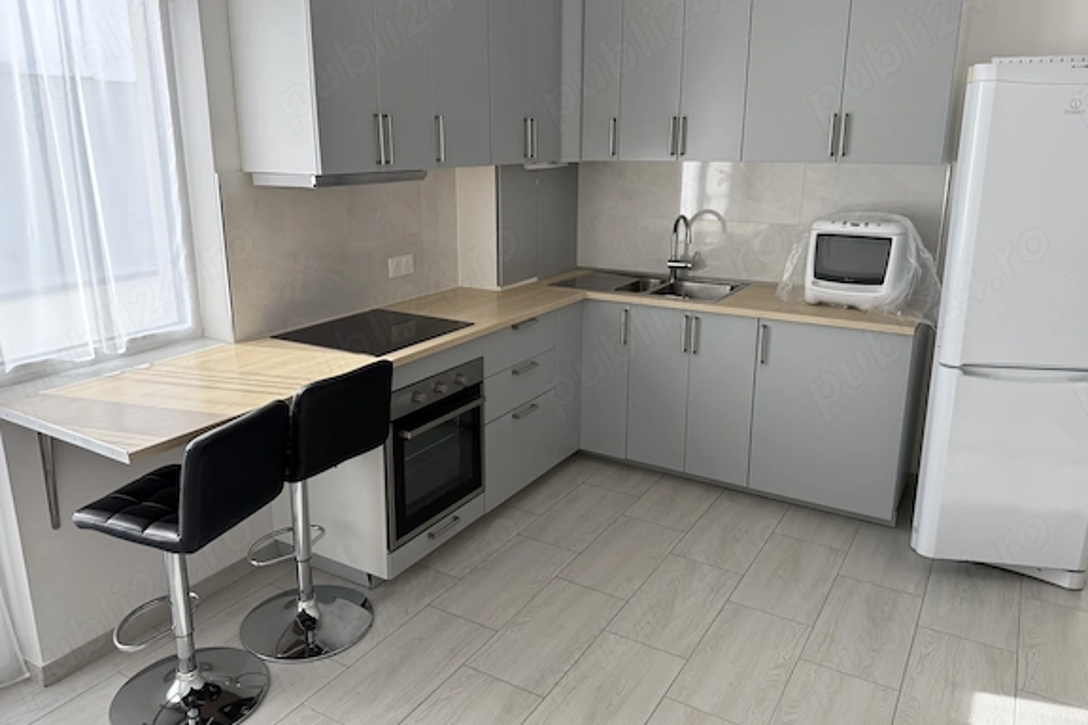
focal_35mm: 26
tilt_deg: -15.6
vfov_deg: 49.5
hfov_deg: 69.4
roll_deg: +0.4
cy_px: 338
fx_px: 786
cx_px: 529
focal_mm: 6.76
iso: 100
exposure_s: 1/602
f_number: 1.78
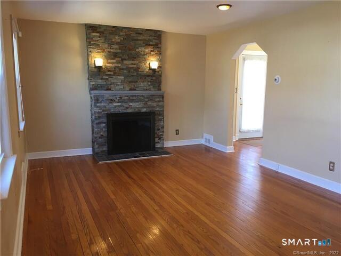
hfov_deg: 61.7
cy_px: 128
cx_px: 170
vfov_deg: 48.2
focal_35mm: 29
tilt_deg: -8.6
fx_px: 286
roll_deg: -1.0
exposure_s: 1/30
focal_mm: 4.15
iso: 50
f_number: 2.2
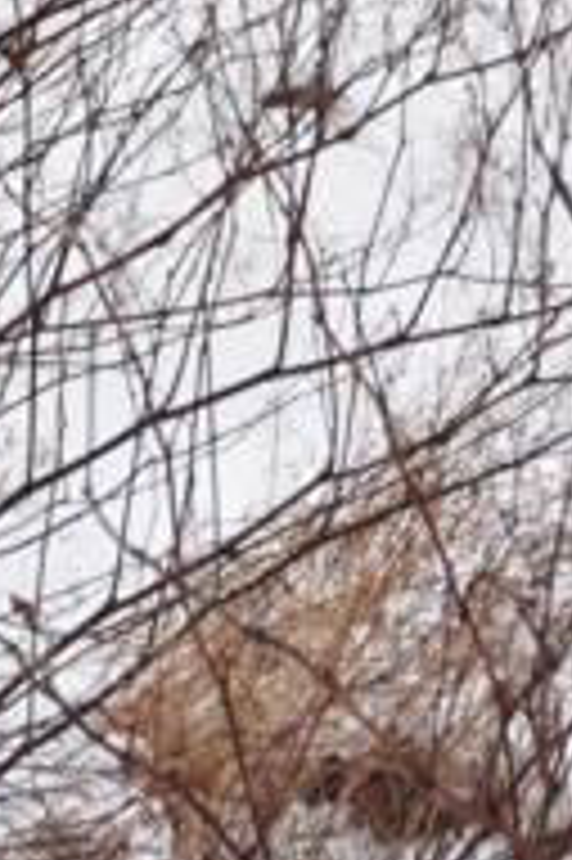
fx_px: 3751
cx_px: 484
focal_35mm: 157
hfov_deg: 8.7
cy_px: -581
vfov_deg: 12.2
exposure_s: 1/200
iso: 320
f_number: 5.6
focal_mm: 25
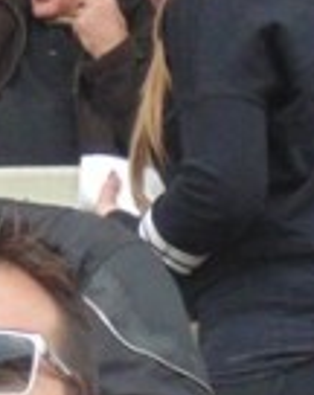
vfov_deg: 1.7
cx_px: -218
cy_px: 681
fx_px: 13081
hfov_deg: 1.4
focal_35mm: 1121
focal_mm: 42.3
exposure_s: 1/125
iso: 250
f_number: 5.6
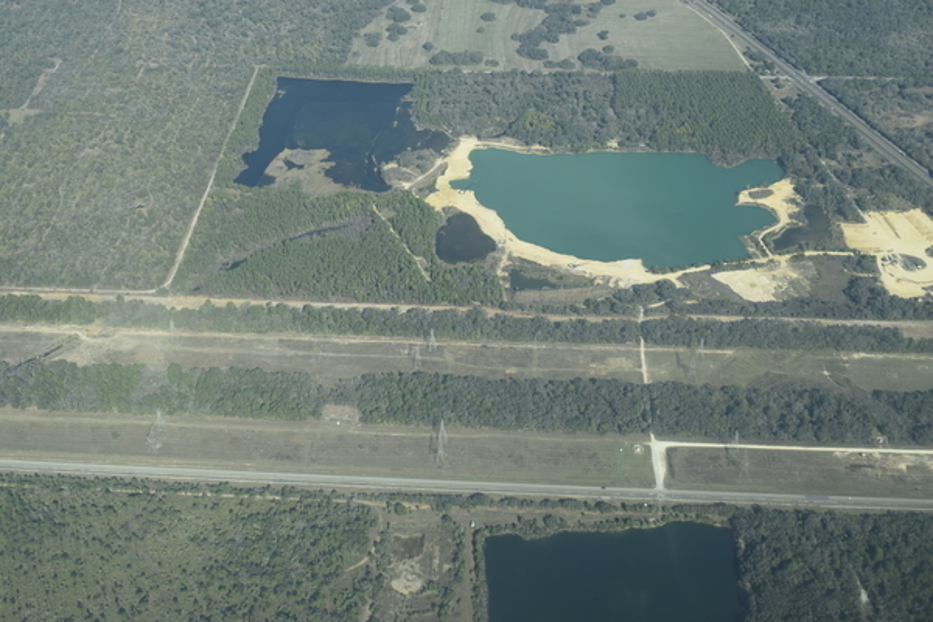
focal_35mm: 39
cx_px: 466
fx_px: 1011
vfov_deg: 34.2
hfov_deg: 49.6
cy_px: 311
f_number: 9
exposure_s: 1/320
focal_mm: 26
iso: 200
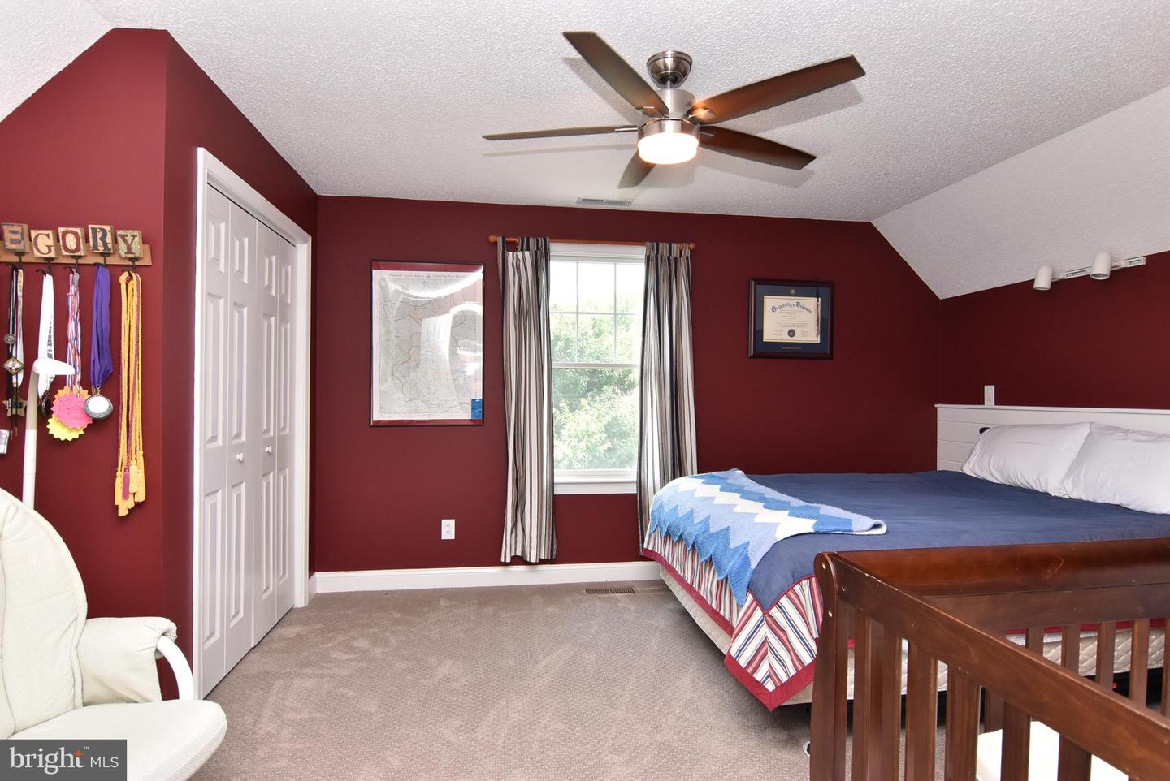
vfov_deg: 67.5
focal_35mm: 18
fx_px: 585
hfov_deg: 90.0
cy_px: 390
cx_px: 585
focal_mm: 12
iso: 800
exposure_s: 1/50
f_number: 8
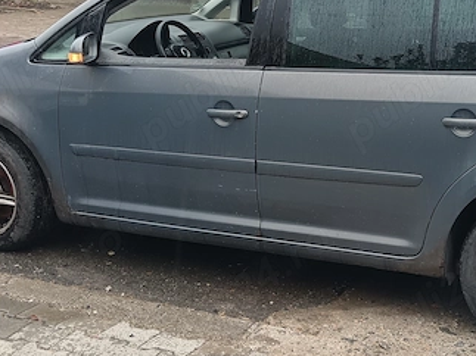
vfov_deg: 22.4
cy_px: 90
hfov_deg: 29.5
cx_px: 337
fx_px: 893
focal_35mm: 65
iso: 100
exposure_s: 1/107
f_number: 1.9
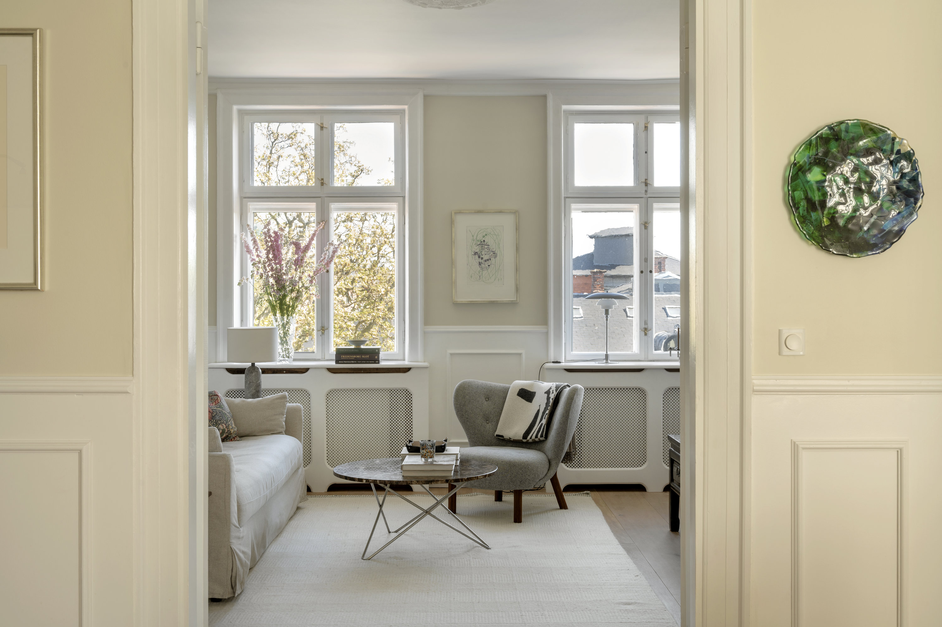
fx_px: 1098
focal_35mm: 42
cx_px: 471
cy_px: 314
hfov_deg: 46.4
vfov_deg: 31.9
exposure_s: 1/5
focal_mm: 42
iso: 100
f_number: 11
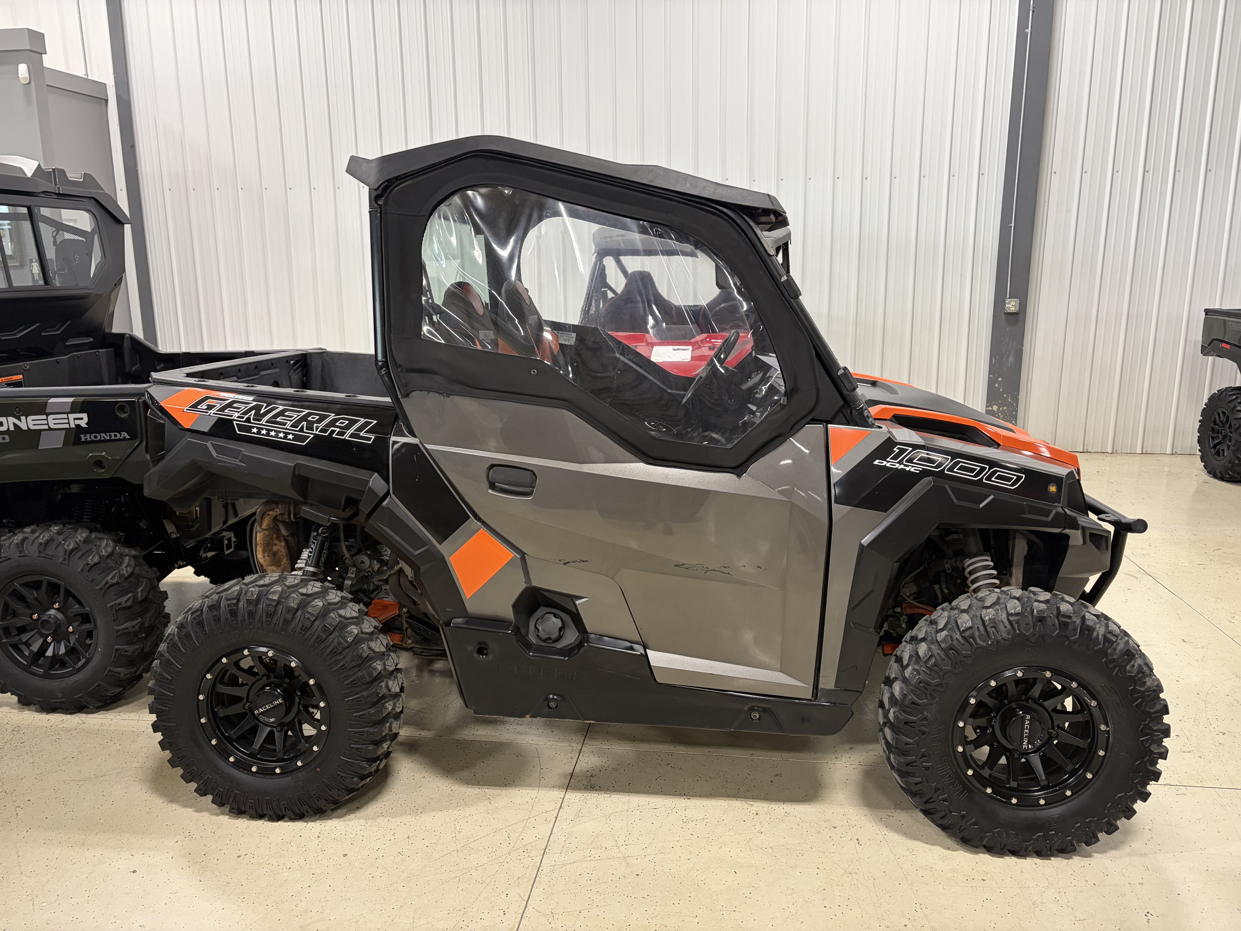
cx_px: 620
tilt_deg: -12.3
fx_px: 932
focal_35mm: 26
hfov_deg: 67.3
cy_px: 466
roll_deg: +0.5
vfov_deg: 53.1
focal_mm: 5.96
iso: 160
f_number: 1.6
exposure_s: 1/60
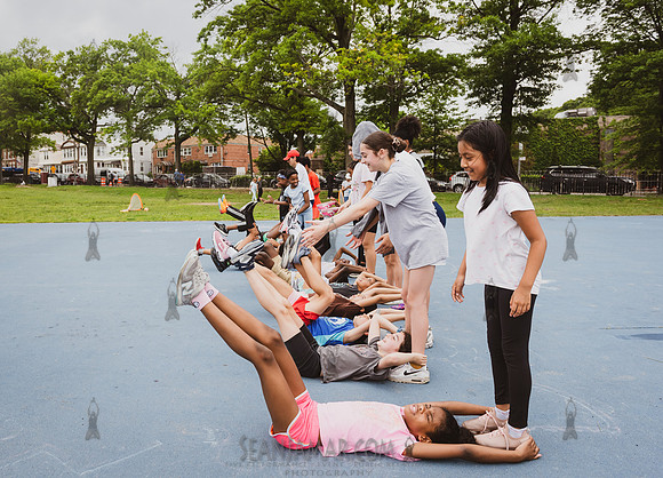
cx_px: 272
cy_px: 217
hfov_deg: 63.4
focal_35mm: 28
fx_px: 532
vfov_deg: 48.3
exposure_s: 1/1250
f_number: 4.5
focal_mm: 24
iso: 400
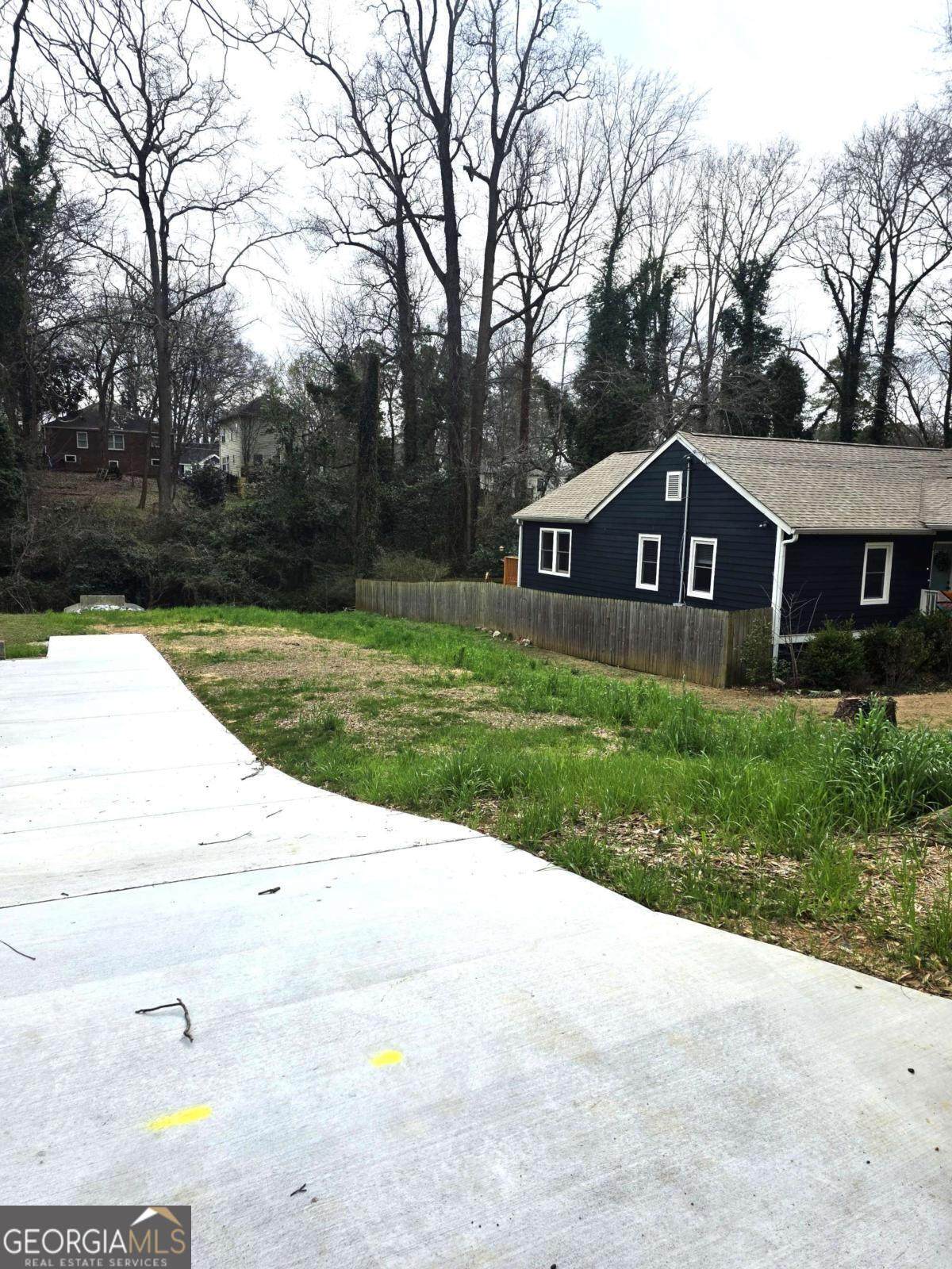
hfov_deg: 58.9
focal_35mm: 23
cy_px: 634
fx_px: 843
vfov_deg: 73.9
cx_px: 476
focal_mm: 6.3
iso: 80
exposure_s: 1/3972
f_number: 1.7
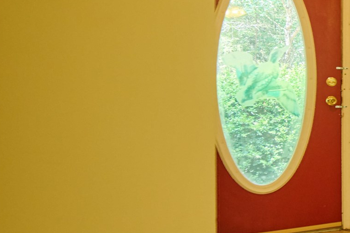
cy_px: 106
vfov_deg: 20.9
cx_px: 706
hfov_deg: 18.8
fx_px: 632
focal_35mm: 65
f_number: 3.2
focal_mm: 16
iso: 1000
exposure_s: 1/100
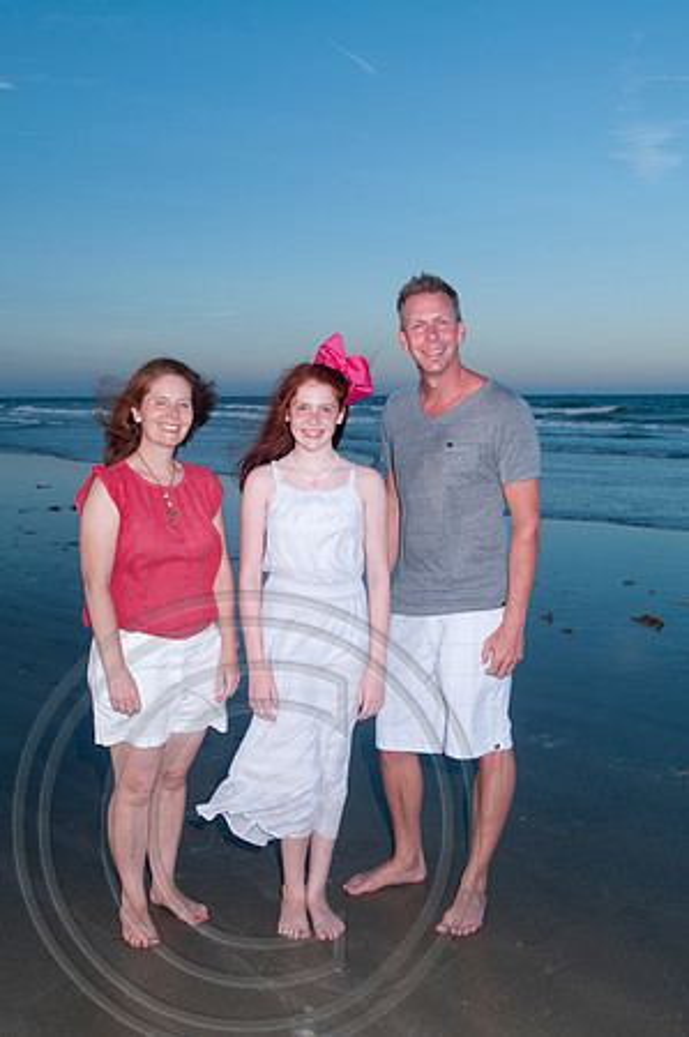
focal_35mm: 39
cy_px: 518
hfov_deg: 34.1
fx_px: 1122
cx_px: 344
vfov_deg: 49.6
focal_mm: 26
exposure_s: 1/125
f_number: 8
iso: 100
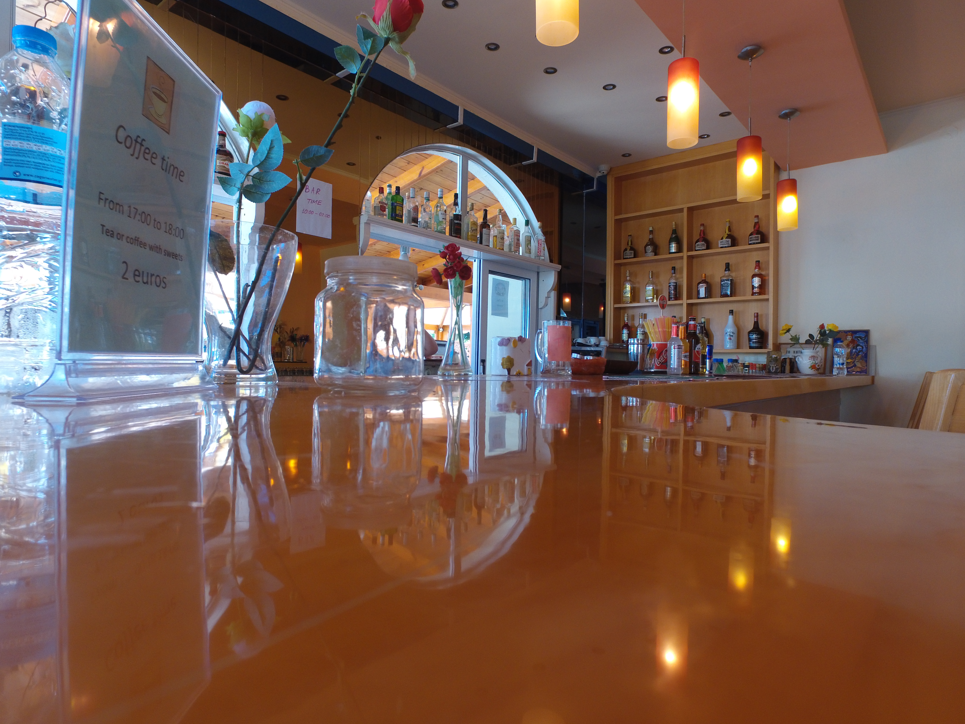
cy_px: 362
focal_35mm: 20
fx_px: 558
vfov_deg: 66.0
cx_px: 482
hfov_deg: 81.7
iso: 154
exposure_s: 1/50
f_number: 2.8
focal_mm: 3.61
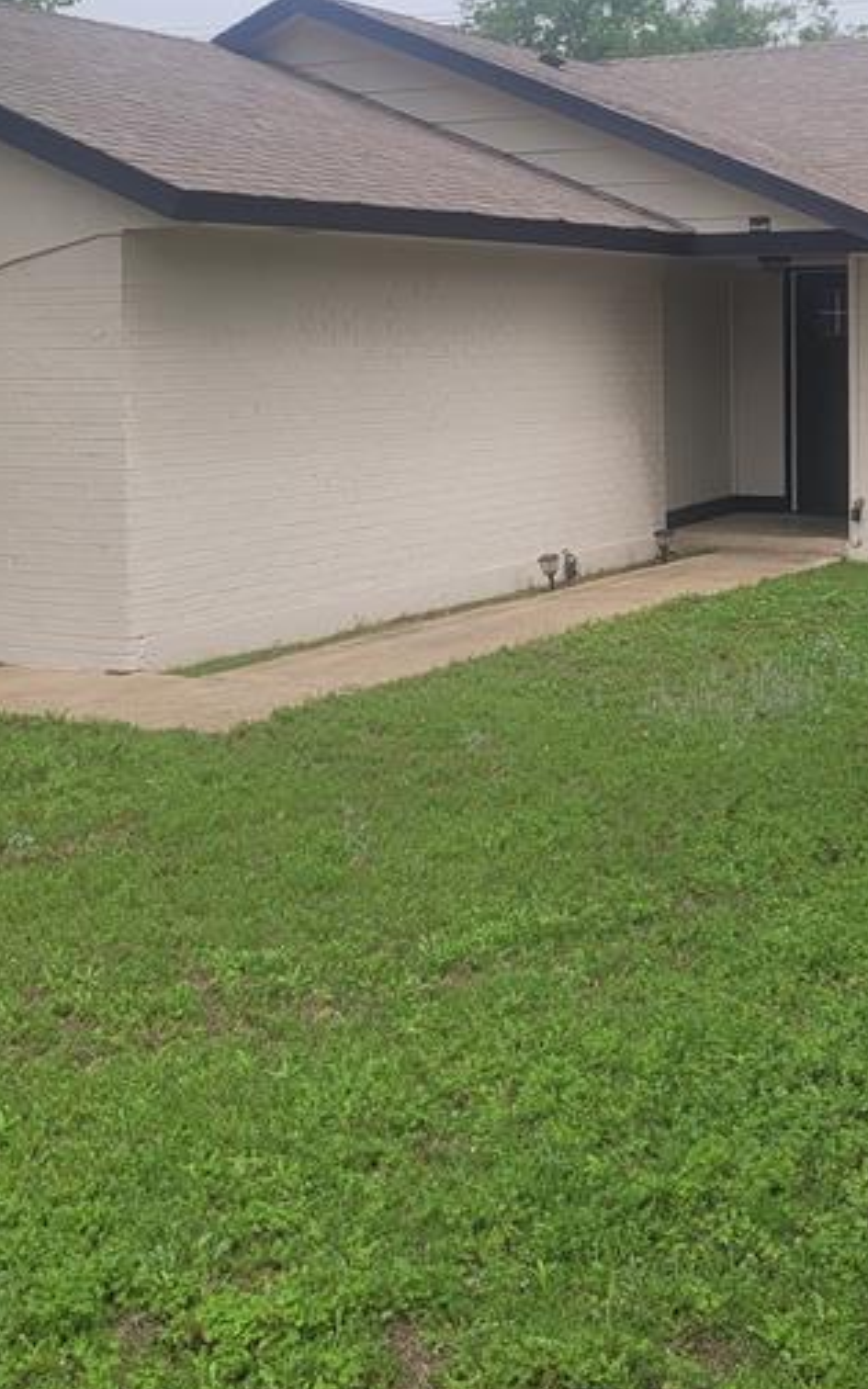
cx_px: 427
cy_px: 413
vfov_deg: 35.7
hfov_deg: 23.1
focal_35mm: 56
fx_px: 2120
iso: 40
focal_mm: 5.4
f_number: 1.8
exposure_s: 1/2289
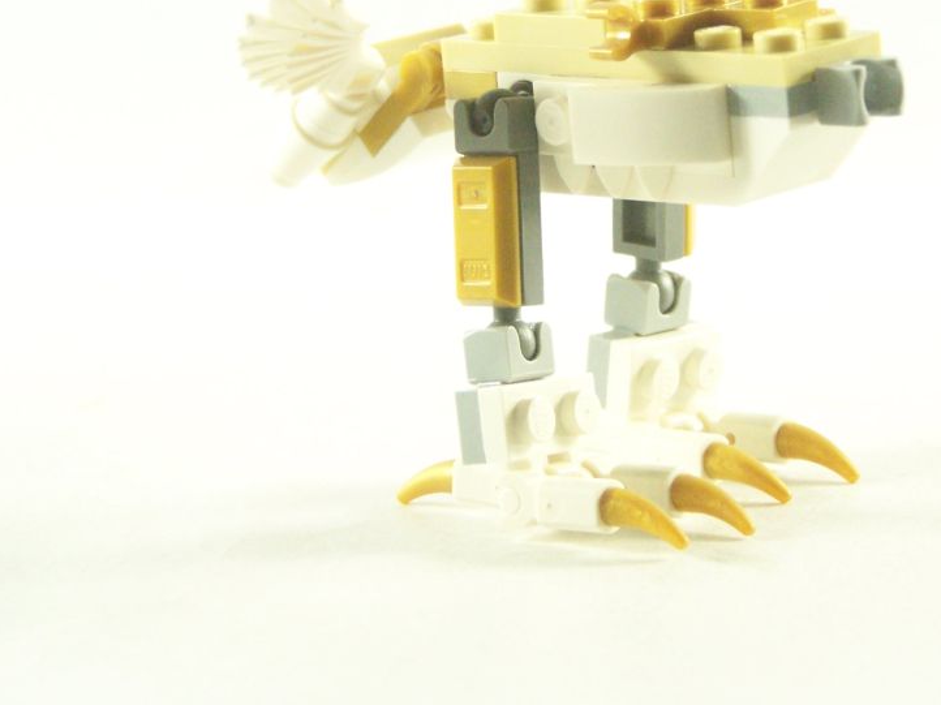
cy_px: 207
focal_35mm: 166
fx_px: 4511
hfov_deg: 11.9
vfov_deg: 8.9
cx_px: 641
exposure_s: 1/60
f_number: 3.2
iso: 400
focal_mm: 19.4
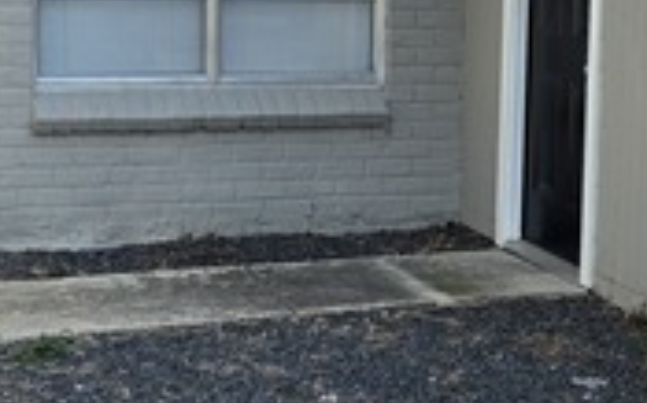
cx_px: 481
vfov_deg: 14.0
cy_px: 120
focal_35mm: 93
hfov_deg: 22.1
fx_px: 1638
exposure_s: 1/3768
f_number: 1.4
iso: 64
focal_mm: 6.5
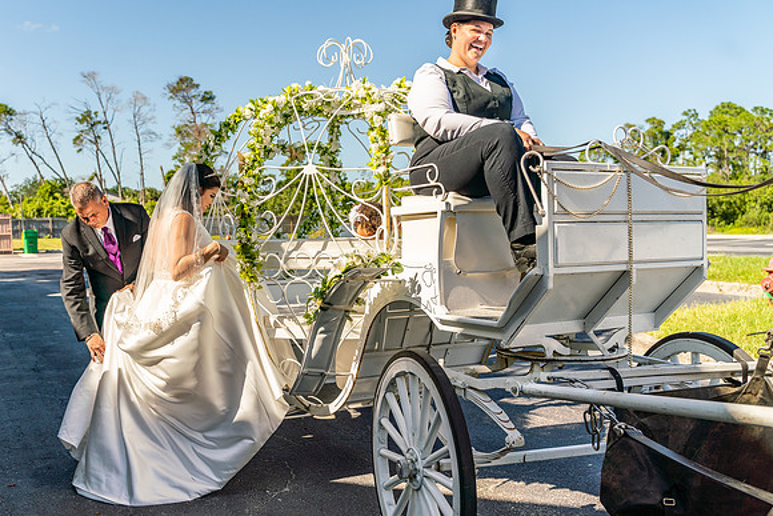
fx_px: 725
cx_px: 312
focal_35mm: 34
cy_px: 300
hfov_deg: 55.8
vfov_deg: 39.1
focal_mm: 28
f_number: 4
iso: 100
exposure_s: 1/1250
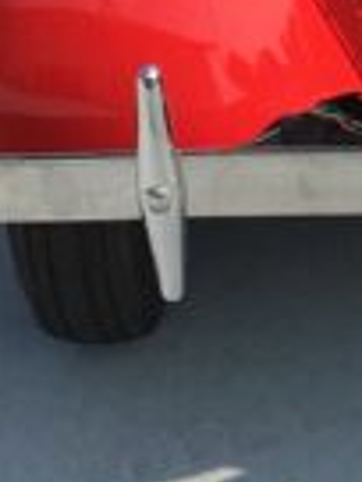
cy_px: -163
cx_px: 564
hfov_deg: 6.7
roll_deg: +1.0
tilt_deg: -26.2
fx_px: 3040
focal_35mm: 218
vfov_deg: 8.9
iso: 25
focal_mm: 4.15
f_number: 2.2
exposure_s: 1/1183
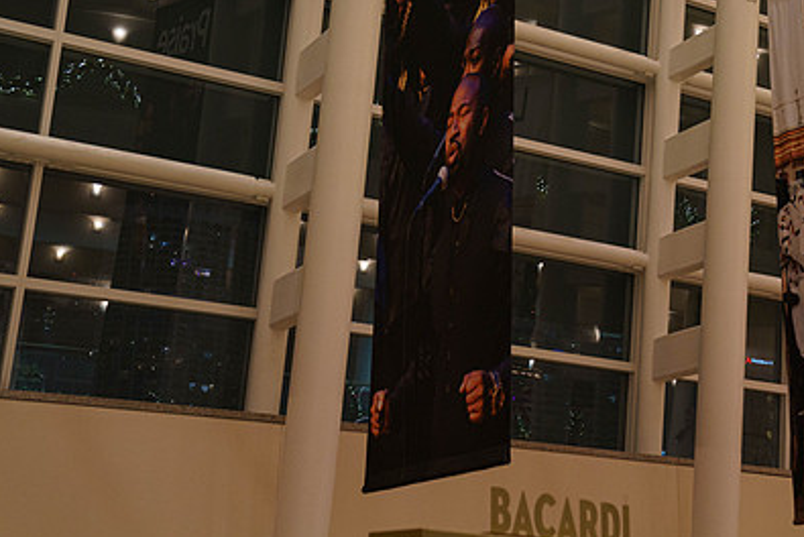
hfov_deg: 30.3
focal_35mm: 66
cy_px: 178
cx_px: 519
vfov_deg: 20.6
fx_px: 1475
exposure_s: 1/200
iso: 3200
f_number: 3.2
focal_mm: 45
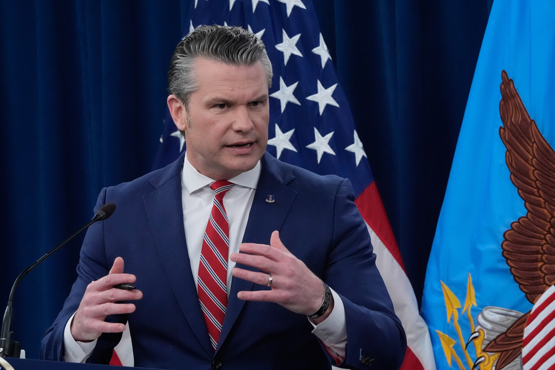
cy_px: 185
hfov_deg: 5.2
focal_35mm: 400
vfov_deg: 3.4
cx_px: 278
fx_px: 6164
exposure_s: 1/250
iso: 6400
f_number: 14
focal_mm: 400
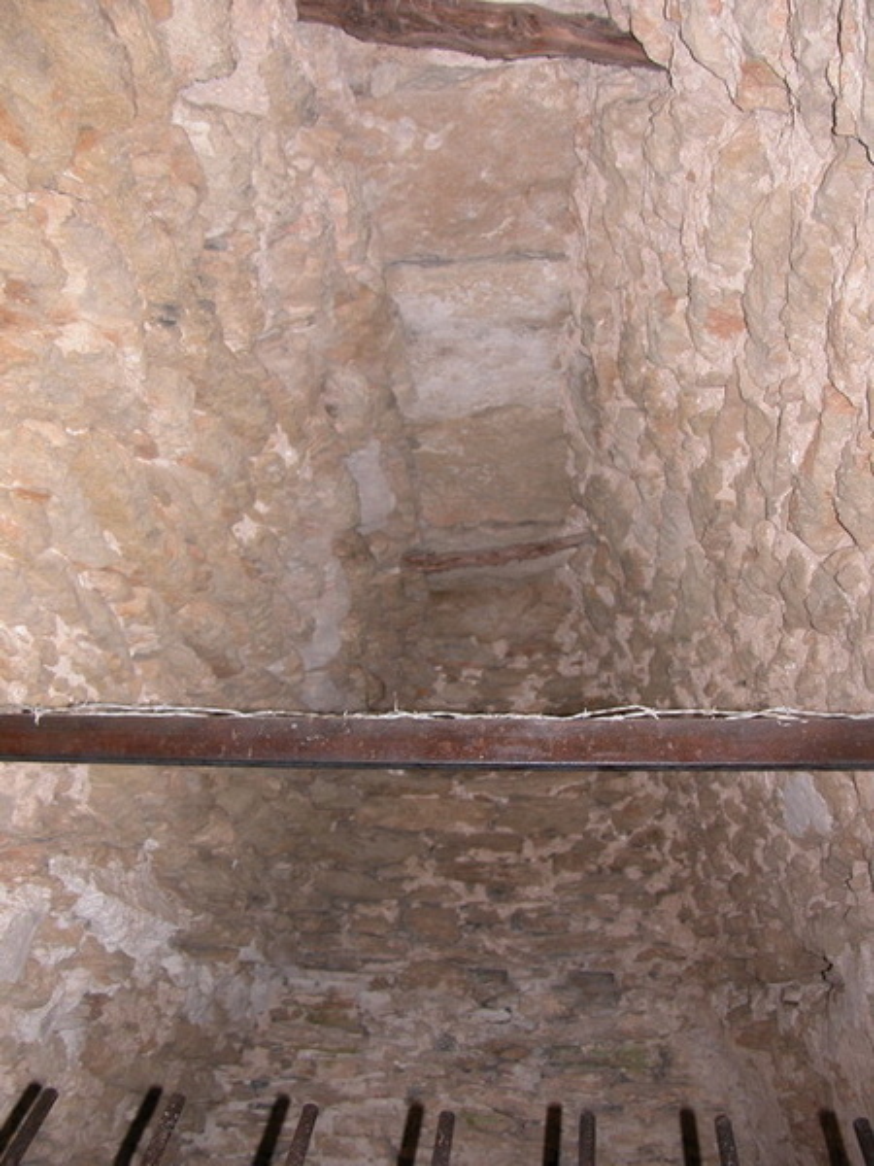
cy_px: 583
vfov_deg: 52.6
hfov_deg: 40.7
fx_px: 1178
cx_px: 437
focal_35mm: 35
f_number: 2.8
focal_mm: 8.9
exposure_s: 1/60
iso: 100
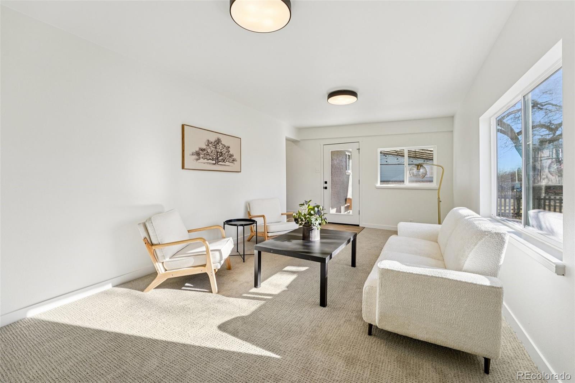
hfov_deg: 104.3
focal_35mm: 14
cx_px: 288
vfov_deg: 81.2
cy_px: 192
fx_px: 224
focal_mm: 14
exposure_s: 1/30
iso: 100
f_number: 8
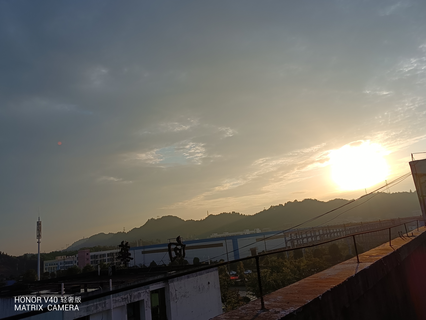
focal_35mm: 27
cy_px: 160
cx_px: 213
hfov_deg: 65.3
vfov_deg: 51.4
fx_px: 332
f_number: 1.9
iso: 102
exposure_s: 1/2193
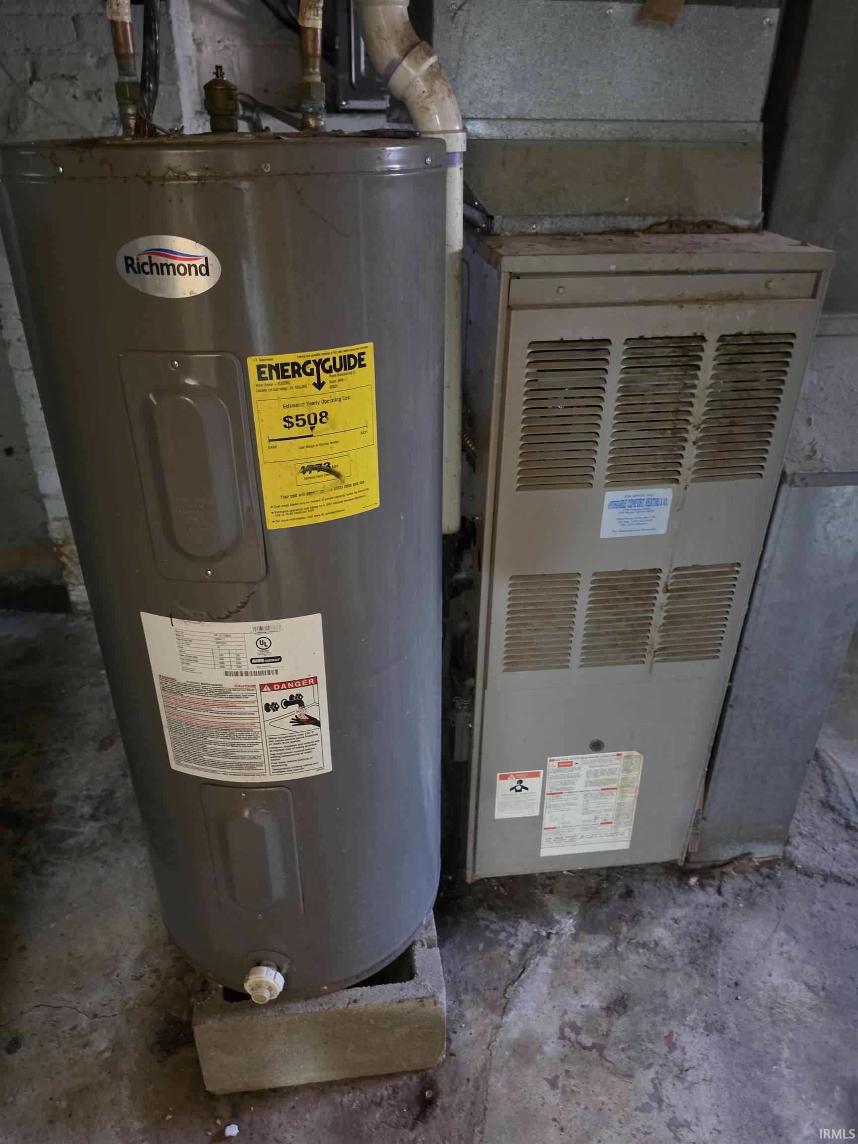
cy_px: 572
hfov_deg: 58.9
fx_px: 760
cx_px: 429
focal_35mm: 23
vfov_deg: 73.9
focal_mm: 6.5
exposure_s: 1/30
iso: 800
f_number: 1.4
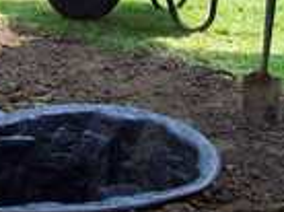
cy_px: -41
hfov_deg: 16.9
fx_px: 942
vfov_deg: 12.5
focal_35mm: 115
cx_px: 27
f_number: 2.7
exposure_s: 1/310
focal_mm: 6
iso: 80
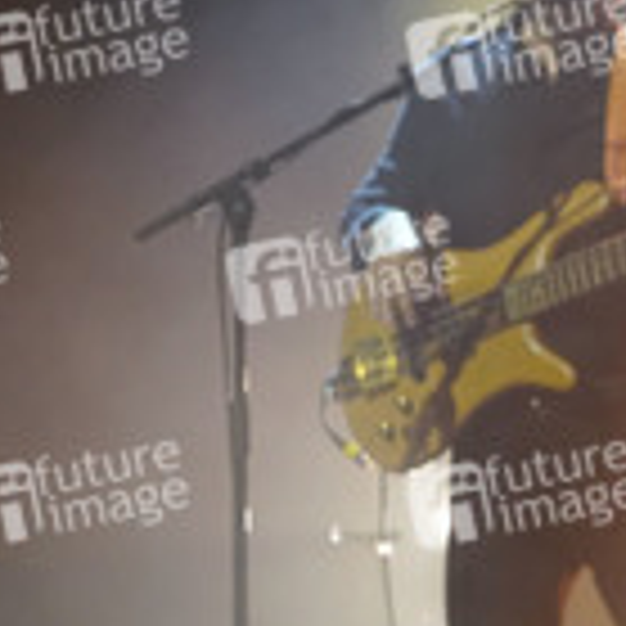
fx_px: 15079
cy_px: 383
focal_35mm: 737
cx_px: 853
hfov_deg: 2.4
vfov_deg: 2.4
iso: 3200
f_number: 5.6
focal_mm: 268
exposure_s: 1/250
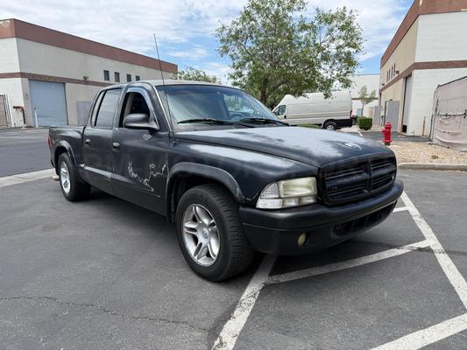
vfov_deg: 56.8
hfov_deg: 71.6
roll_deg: -0.8
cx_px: 234
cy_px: 175
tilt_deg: -12.0
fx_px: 324
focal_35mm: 24
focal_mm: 6.76
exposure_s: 1/2907
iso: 80
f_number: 1.78
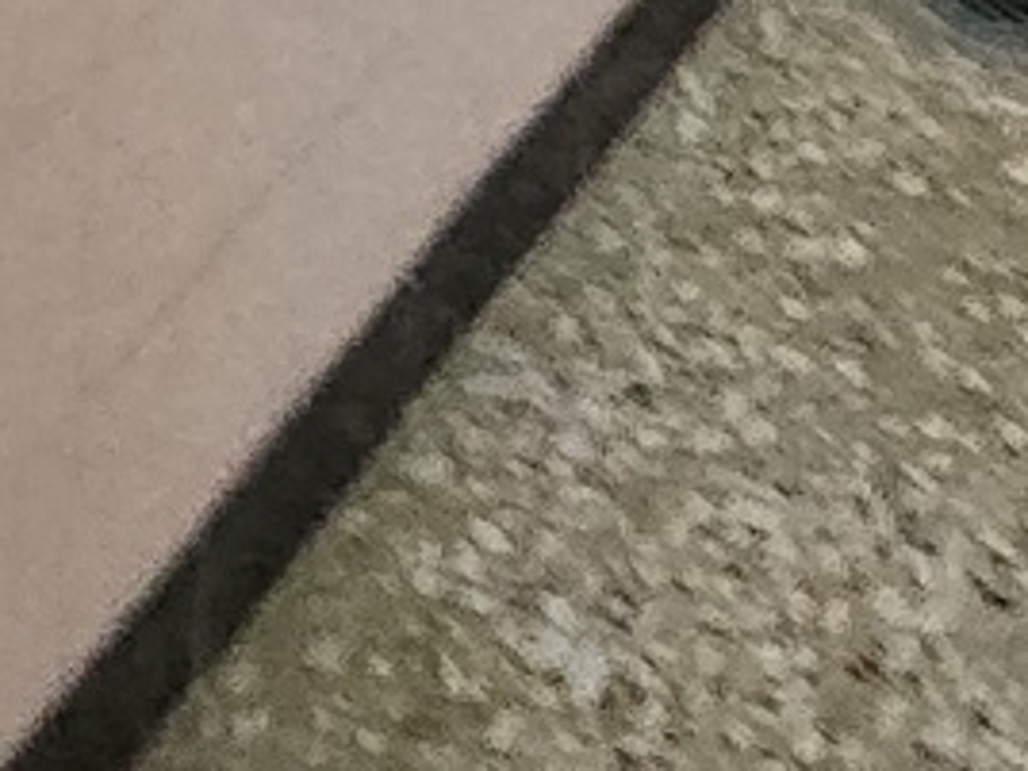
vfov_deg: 12.2
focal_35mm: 93
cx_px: 15
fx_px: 2762
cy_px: -1147
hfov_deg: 20.5
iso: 1000
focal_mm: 2.2
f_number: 2.2
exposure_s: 1/50
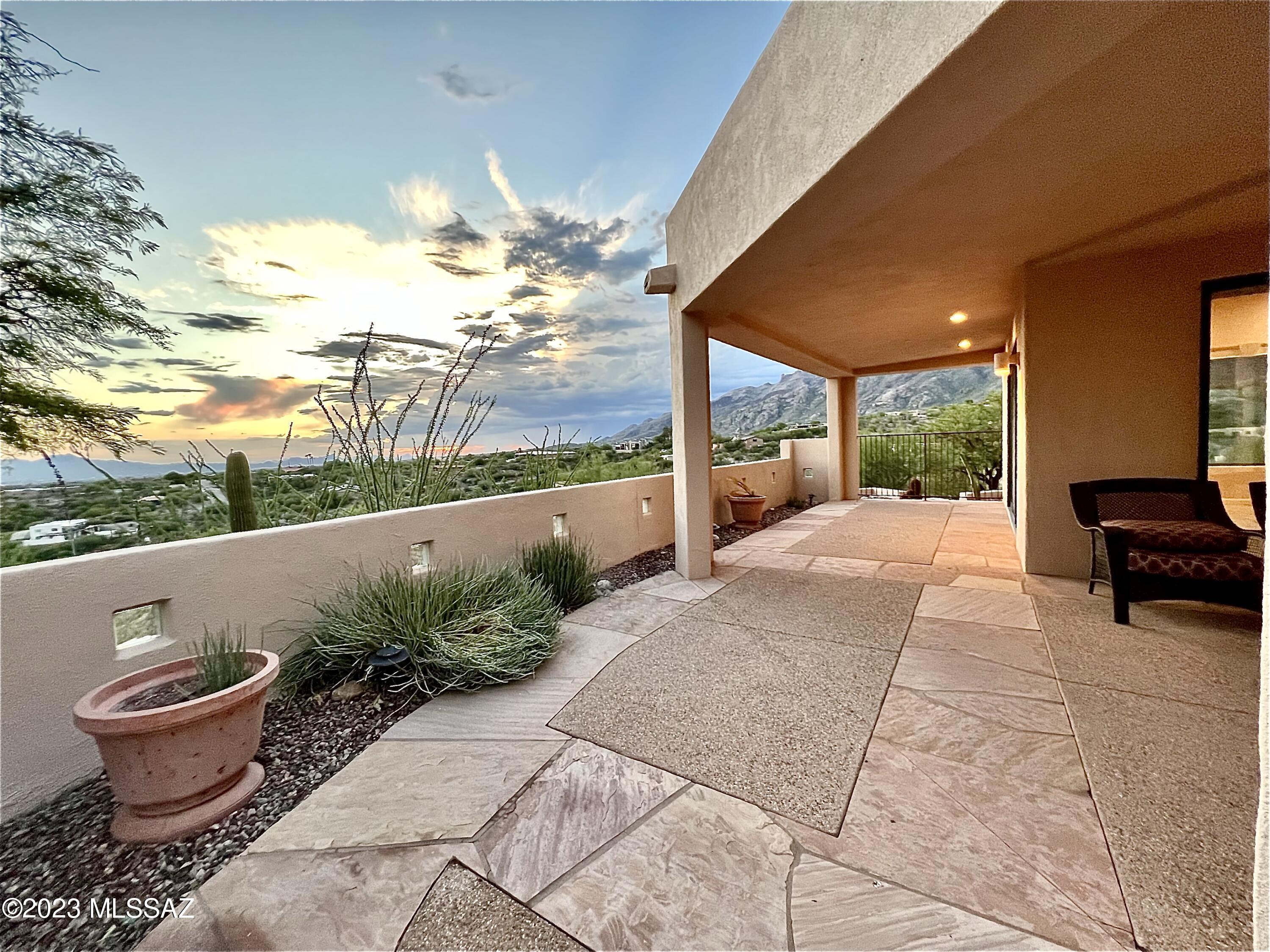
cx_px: 635
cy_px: 476
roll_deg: +2.2
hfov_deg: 106.2
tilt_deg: -3.7
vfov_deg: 89.9
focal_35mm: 13
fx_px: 477
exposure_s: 1/120
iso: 200
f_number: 1.8
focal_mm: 1.57
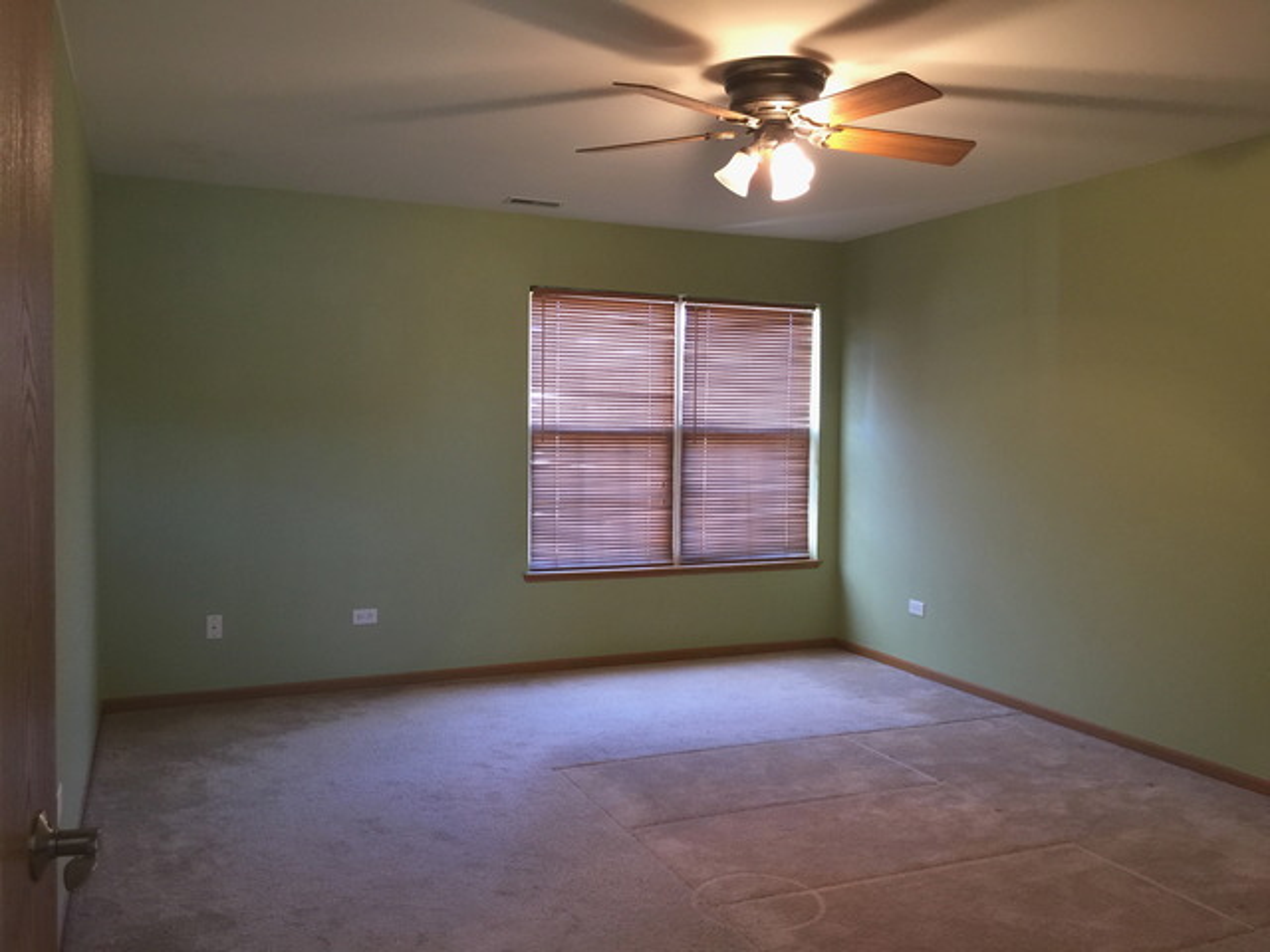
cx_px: 635
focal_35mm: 29
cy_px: 476
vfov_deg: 48.2
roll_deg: -1.0
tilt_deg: -2.3
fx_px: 1064
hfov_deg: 61.7
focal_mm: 4.15
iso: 80
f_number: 2.2
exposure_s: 1/15
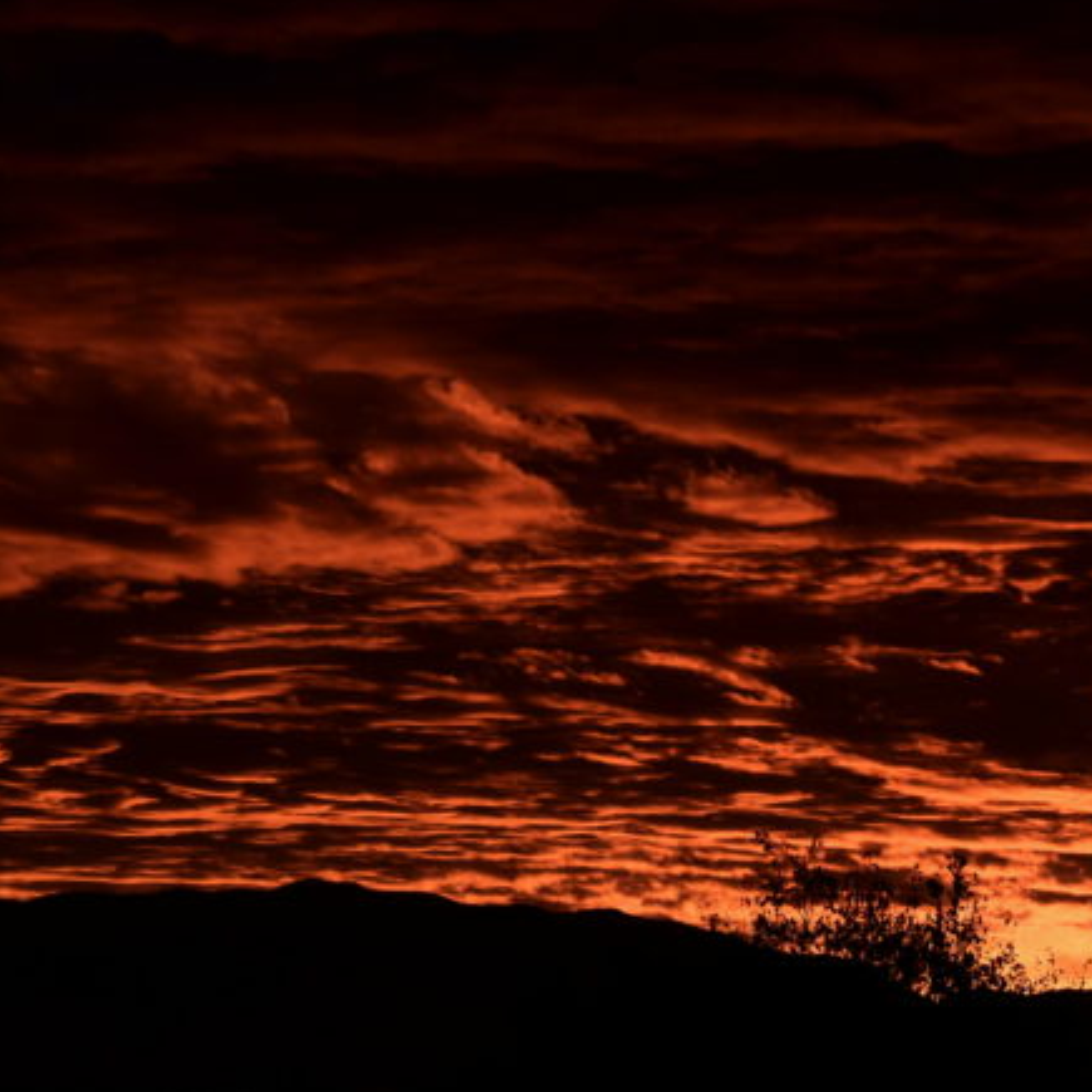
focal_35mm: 120
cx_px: 959
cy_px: 458
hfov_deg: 14.4
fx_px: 4283
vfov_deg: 14.5
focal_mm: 40
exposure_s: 1/60
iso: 280
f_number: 10
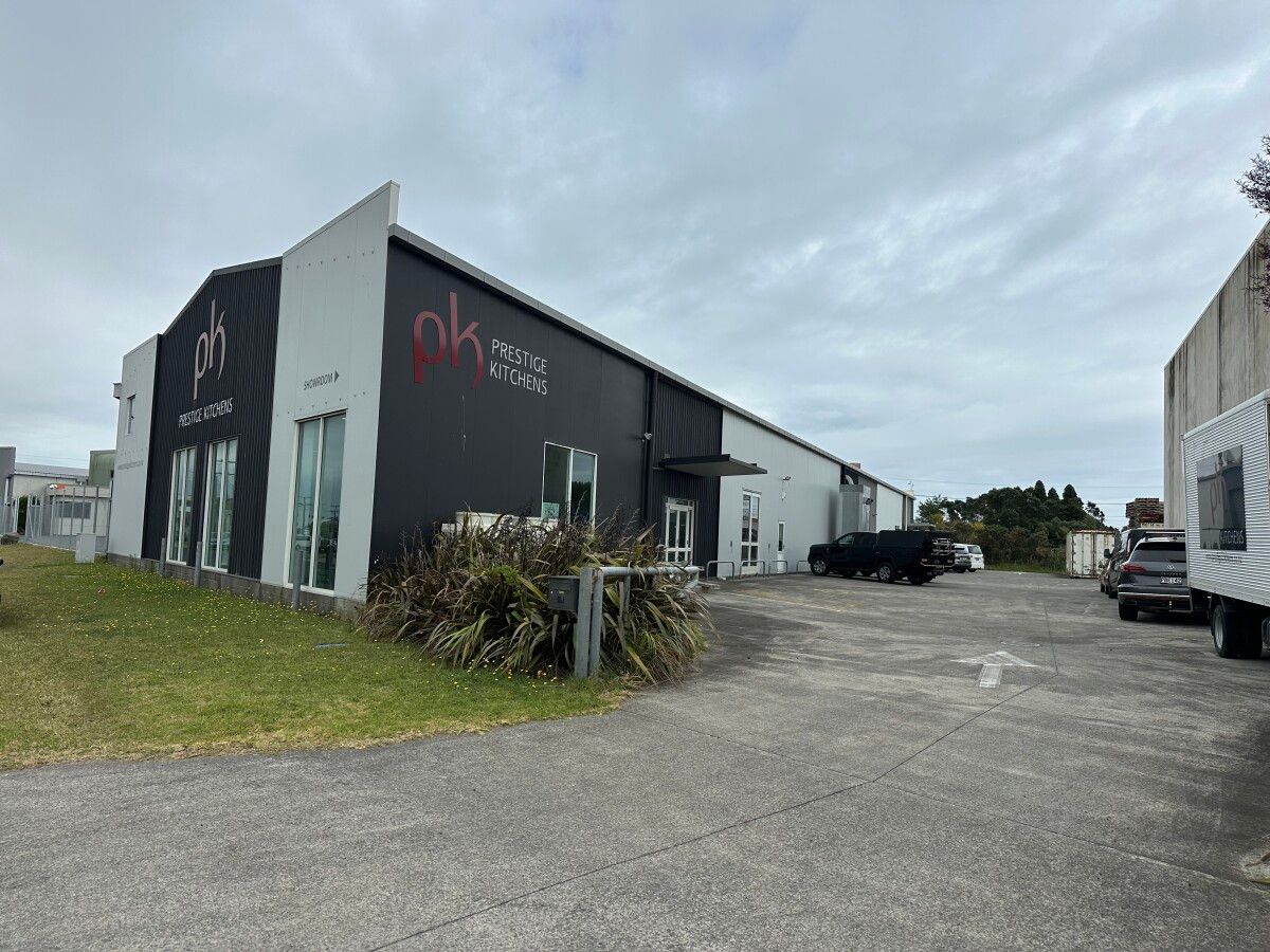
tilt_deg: +3.9
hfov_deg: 71.6
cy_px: 476
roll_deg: -1.7
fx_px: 881
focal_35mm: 24
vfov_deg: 56.8
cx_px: 635
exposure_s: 1/6623
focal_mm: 6.86
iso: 80
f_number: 1.78
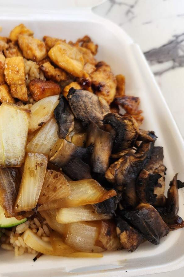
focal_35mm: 32
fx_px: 245
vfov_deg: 58.7
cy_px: 138
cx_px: 16
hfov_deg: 38.1
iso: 80
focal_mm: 5.4
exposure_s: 1/120
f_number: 1.8
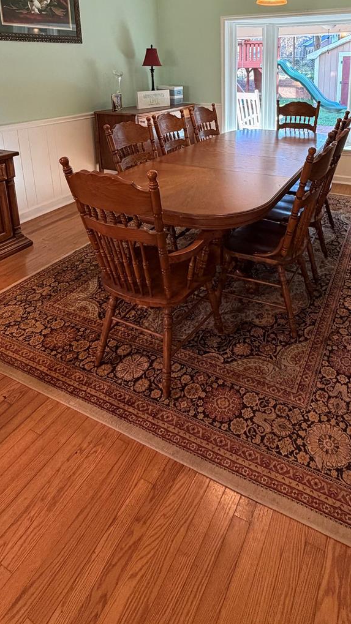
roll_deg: +0.6
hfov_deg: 48.9
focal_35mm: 23
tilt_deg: -12.7
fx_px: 381
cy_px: 156
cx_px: 224
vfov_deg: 73.1
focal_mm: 2.22
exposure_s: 1/60
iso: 320
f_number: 2.2
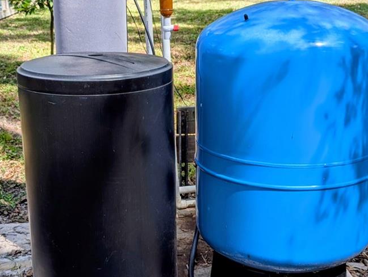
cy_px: 145
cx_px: 179
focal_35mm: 59
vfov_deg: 24.9
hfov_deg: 32.7
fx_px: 628
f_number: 1.68
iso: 20
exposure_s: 1/334
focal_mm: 6.9
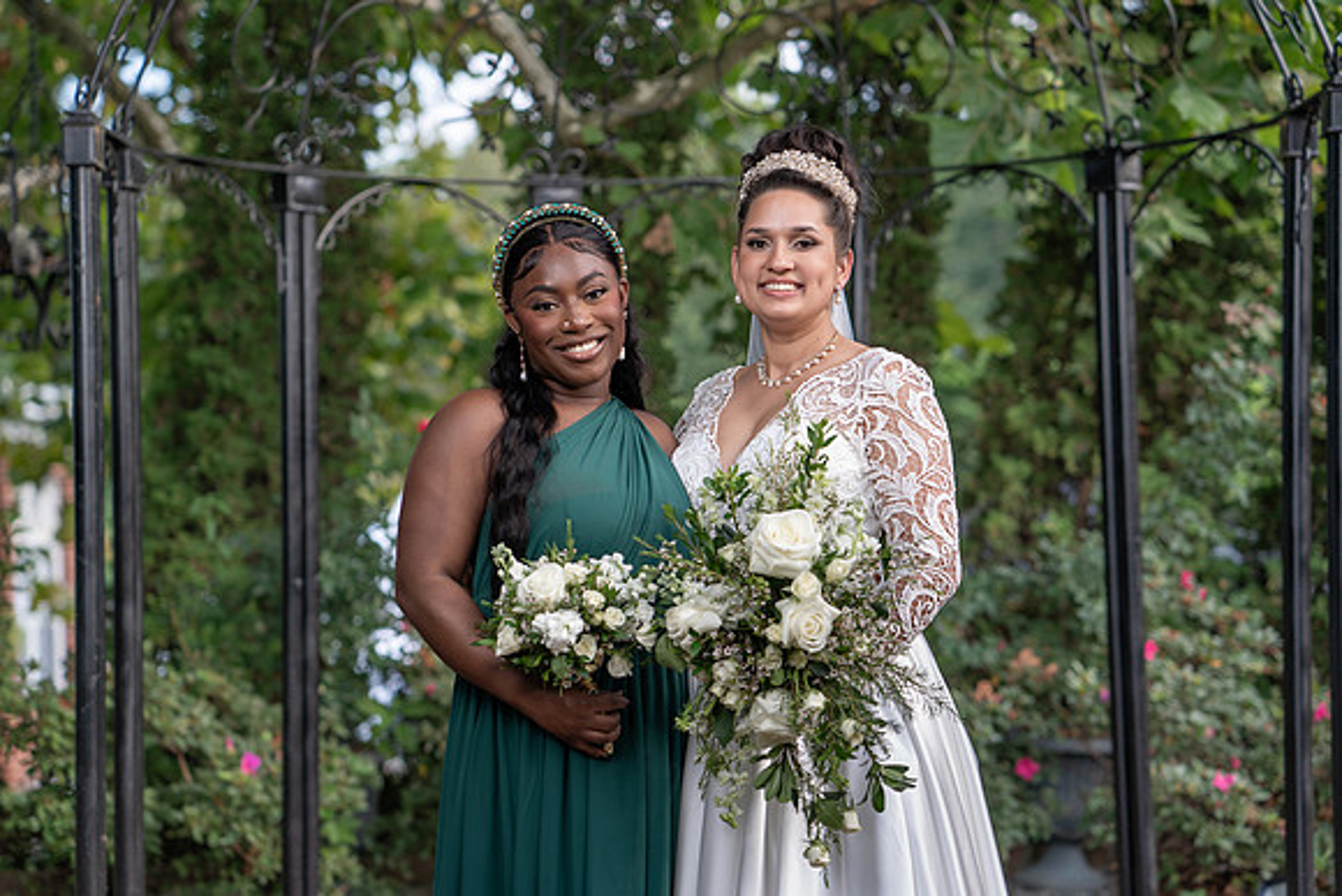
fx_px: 3239
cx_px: 679
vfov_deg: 15.7
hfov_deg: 23.4
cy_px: 449
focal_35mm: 87
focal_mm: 85
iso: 100
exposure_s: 1/250
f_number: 2.8
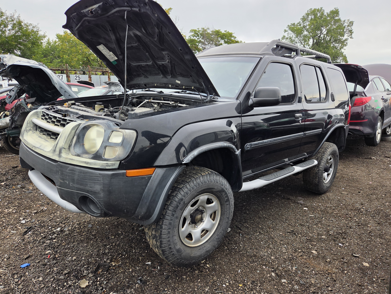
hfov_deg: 73.9
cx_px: 196
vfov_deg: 58.9
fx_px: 260
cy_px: 147
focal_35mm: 23
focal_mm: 5.4
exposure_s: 1/1105
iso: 80
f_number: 1.8
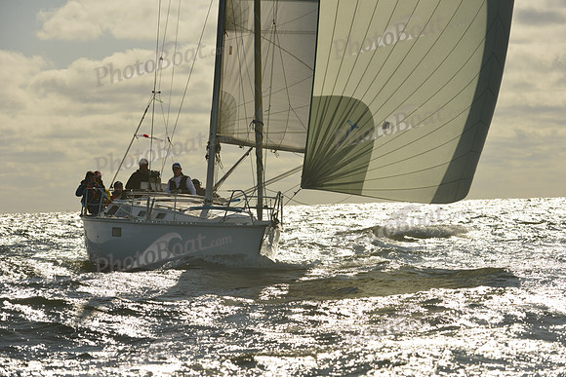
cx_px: 283
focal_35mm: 200
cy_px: 188
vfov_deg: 6.9
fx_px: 3145
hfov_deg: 10.3
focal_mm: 200
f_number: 9
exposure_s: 1/2000
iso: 320
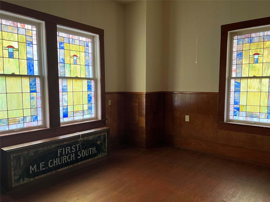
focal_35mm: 26
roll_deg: +0.2
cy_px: 101
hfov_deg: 67.3
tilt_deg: -5.7
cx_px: 135
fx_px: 203
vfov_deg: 53.1
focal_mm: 5.7
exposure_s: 1/60
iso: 320
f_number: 1.5
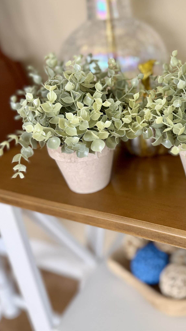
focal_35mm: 33
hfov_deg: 34.6
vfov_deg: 59.2
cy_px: 141
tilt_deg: -24.0
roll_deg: +4.3
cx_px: 148
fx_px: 289
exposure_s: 1/60
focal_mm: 6.76
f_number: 1.78
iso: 400
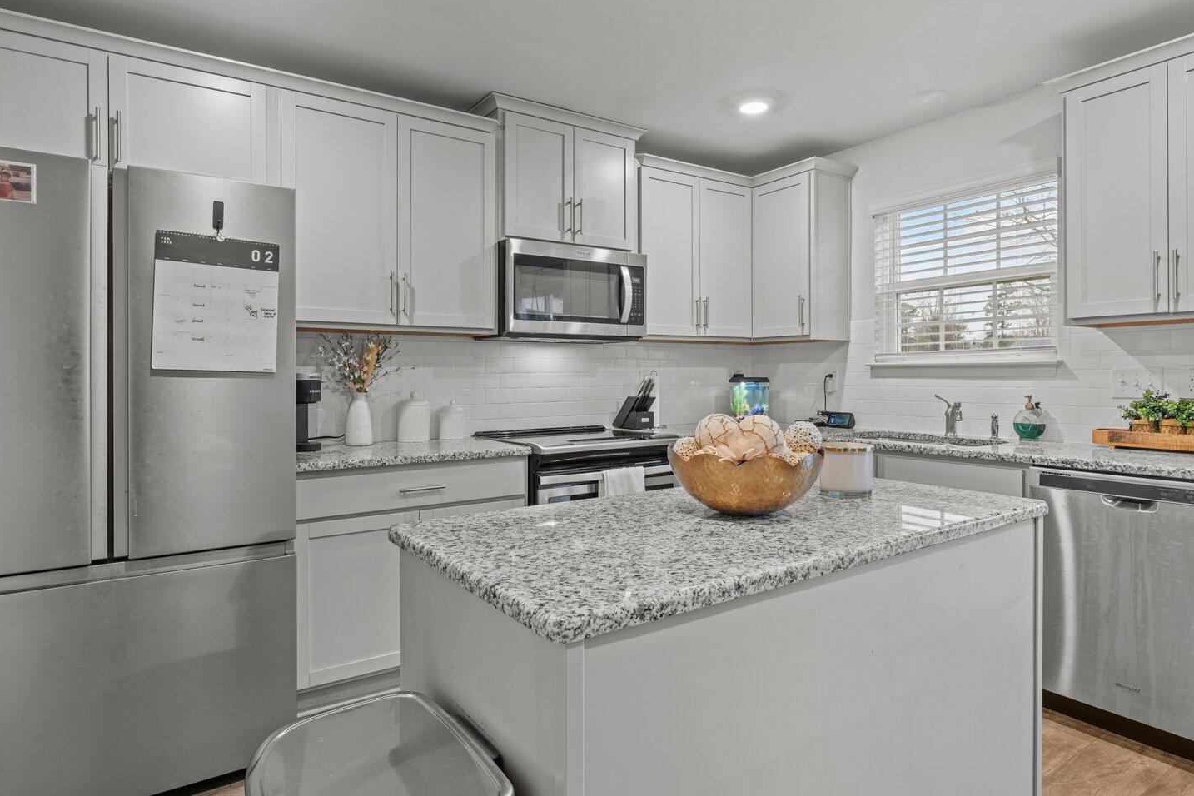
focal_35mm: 20
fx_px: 663
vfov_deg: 61.9
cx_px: 623
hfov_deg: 83.9
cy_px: 378
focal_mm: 14
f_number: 9
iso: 400
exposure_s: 1.3
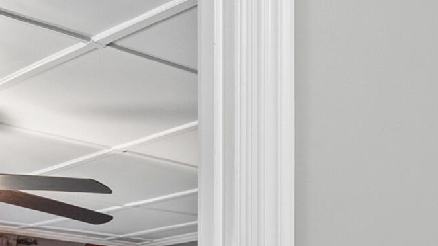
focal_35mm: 76
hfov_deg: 21.5
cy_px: 425
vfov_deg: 14.3
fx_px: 882
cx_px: 720
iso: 640
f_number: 7.1
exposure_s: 1/13
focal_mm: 16
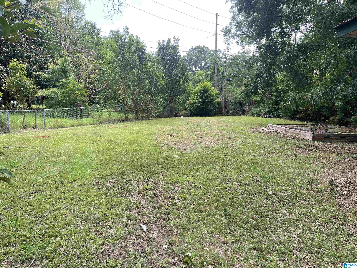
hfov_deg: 69.4
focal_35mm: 25
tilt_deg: -9.6
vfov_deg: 54.9
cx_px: 178
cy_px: 134
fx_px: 258
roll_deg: +0.3
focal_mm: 5.1
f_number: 1.6
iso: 32
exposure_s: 1/360
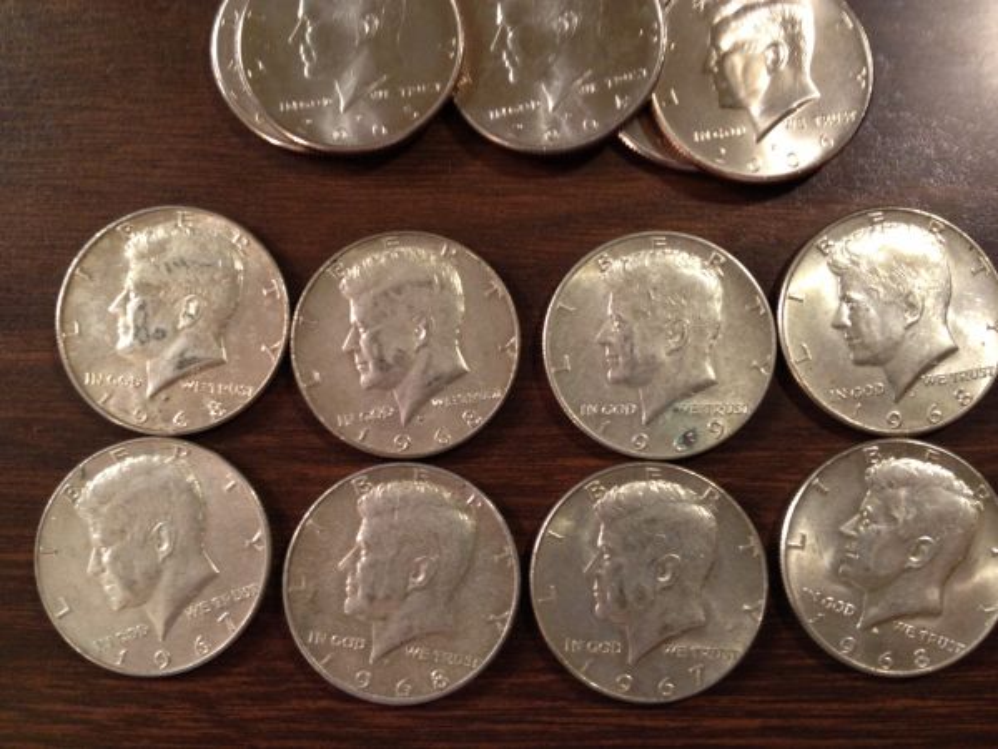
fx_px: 1009
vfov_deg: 40.7
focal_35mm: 35
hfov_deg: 52.6
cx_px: 499
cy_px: 374
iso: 125
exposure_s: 1/20
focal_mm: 4.28
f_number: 2.4
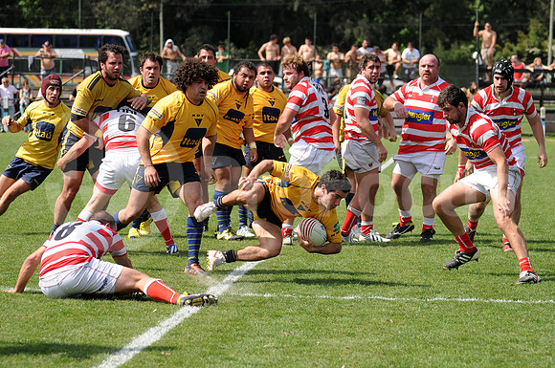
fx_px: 2309
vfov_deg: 9.1
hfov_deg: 13.7
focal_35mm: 150
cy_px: 184
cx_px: 278
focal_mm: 100
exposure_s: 1/1000
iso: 250
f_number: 4.5
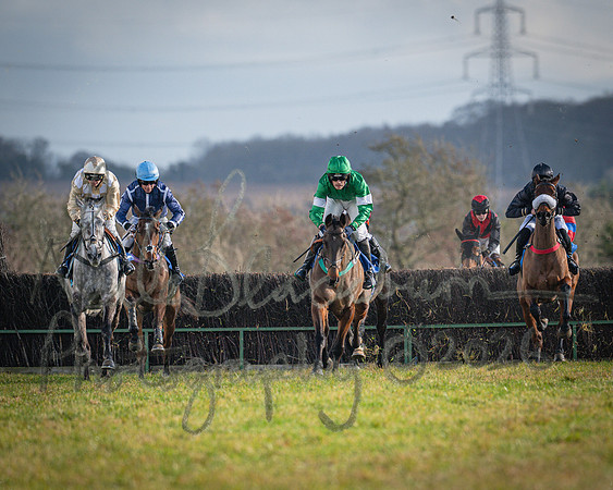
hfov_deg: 2.8
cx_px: 381
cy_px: 245
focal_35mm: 700
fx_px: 12698
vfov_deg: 2.2
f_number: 5
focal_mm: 400
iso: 400
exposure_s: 1/1600
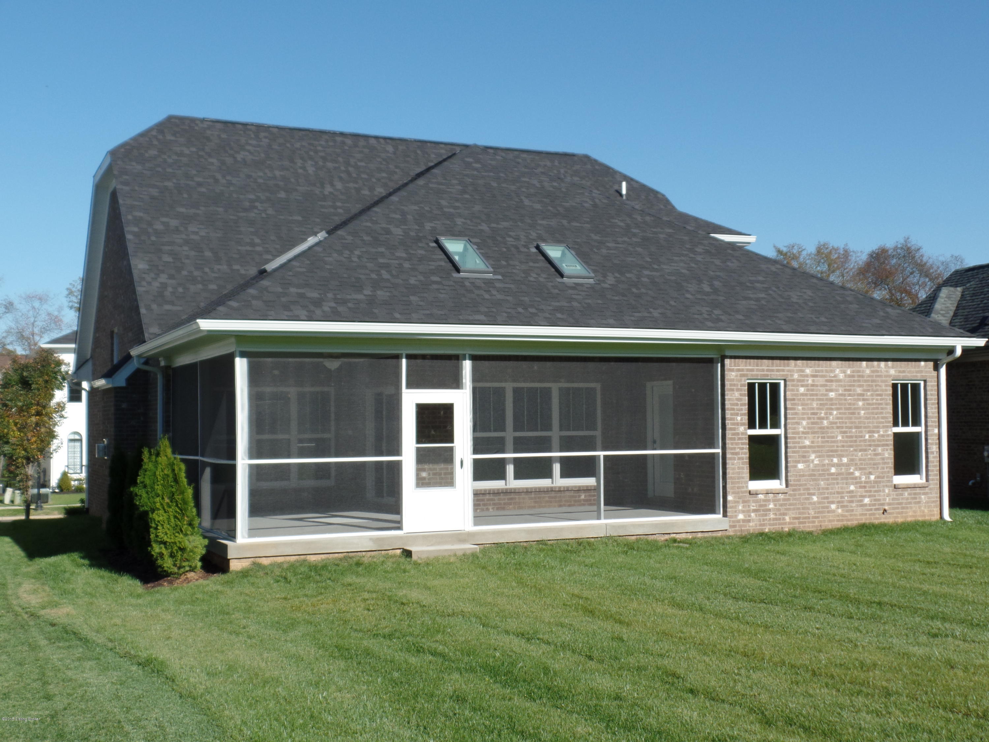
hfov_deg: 44.8
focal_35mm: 42
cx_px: 494
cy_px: 371
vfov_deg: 34.3
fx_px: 1200
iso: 80
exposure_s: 1/750
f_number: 3.6
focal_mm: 7.5
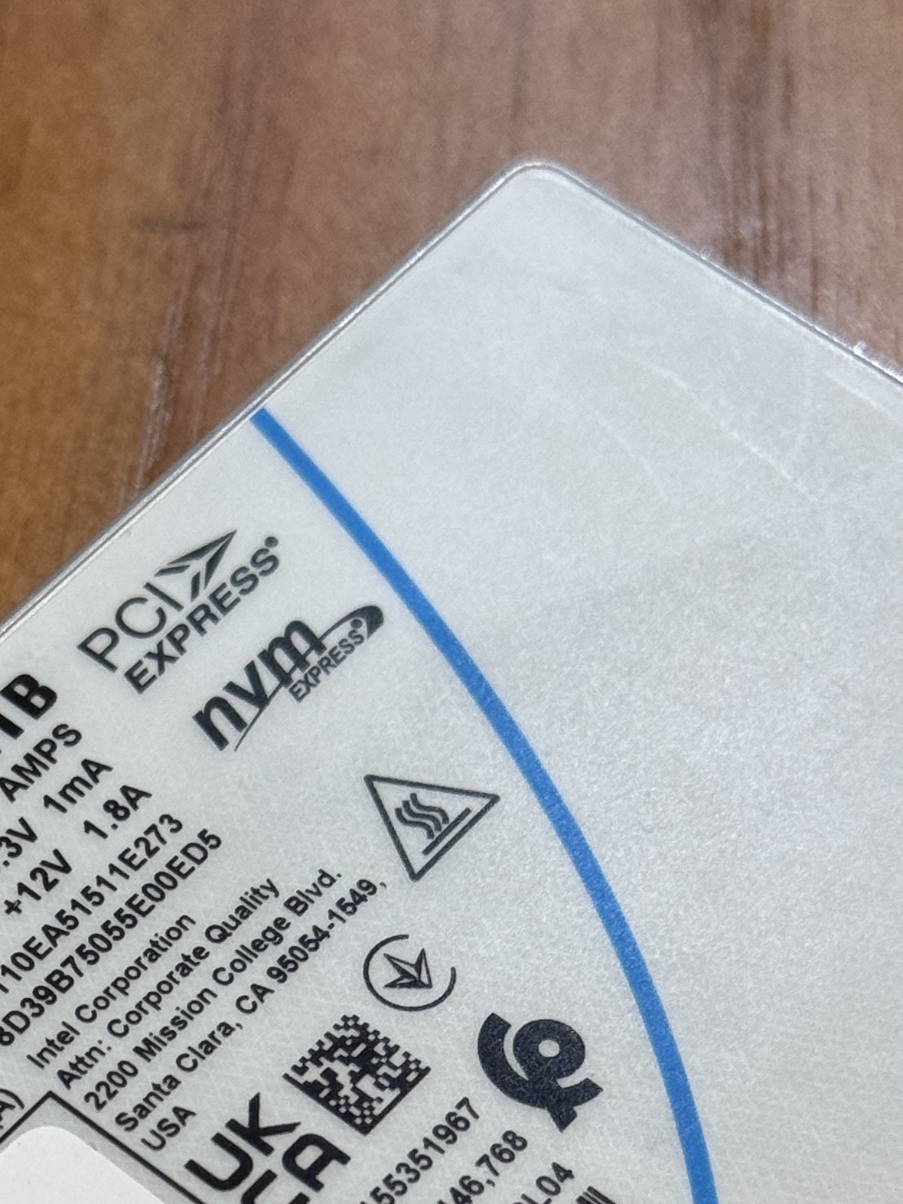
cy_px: 1206
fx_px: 4278
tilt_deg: -60.3
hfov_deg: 12.0
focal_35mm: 123
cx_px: 217
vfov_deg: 15.7
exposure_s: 1/50
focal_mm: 6.76
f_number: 1.78
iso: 80
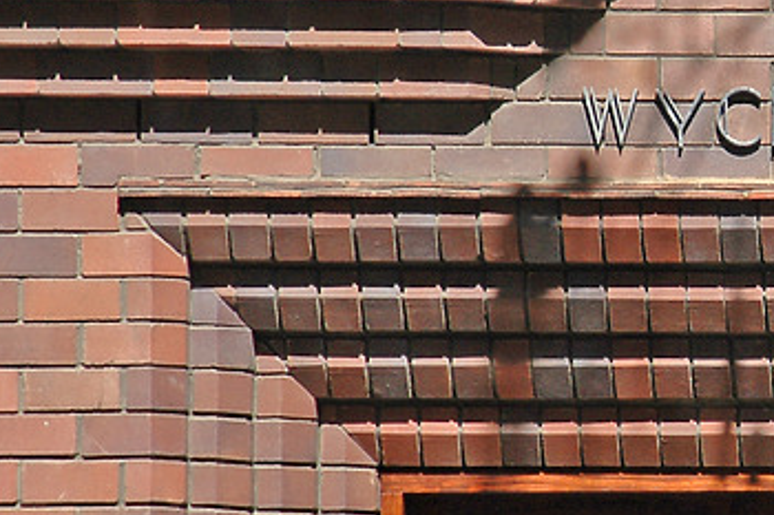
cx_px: 909
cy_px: 248
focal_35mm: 406
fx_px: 8731
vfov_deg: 3.4
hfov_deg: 5.1
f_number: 6.3
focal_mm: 105
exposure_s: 1/640
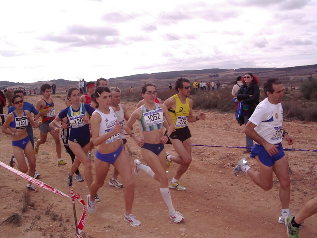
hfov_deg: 49.0
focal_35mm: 38
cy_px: 119
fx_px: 348
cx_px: 158
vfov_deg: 37.7
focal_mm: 5.8
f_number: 4.8
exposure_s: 1/320
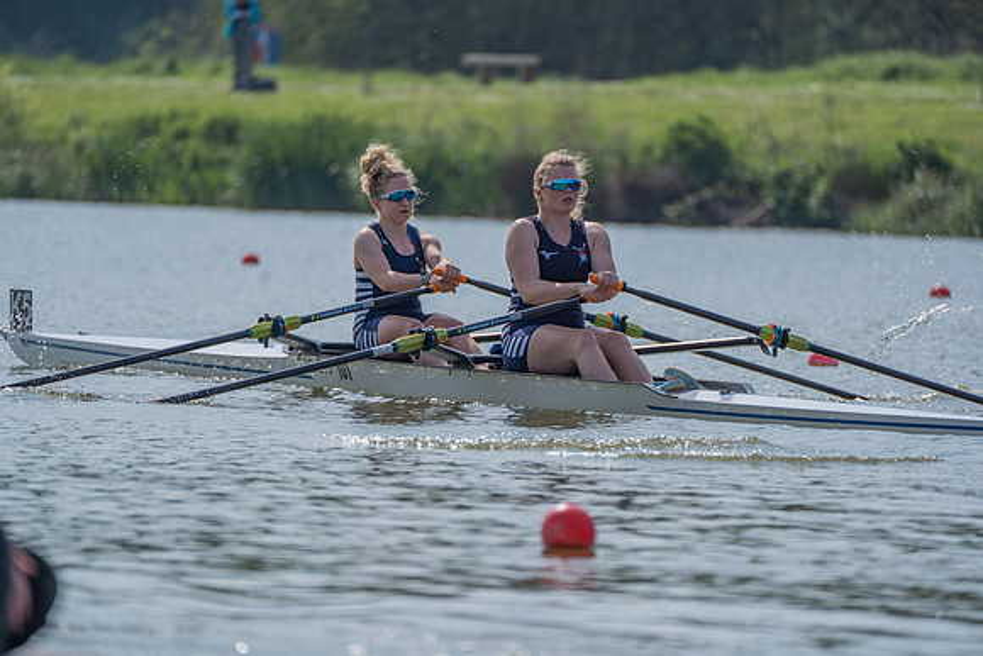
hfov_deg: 5.2
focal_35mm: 400
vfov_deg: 3.4
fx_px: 10924
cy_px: 328
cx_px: 492
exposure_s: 1/1250
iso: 160
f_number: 5.6
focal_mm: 400
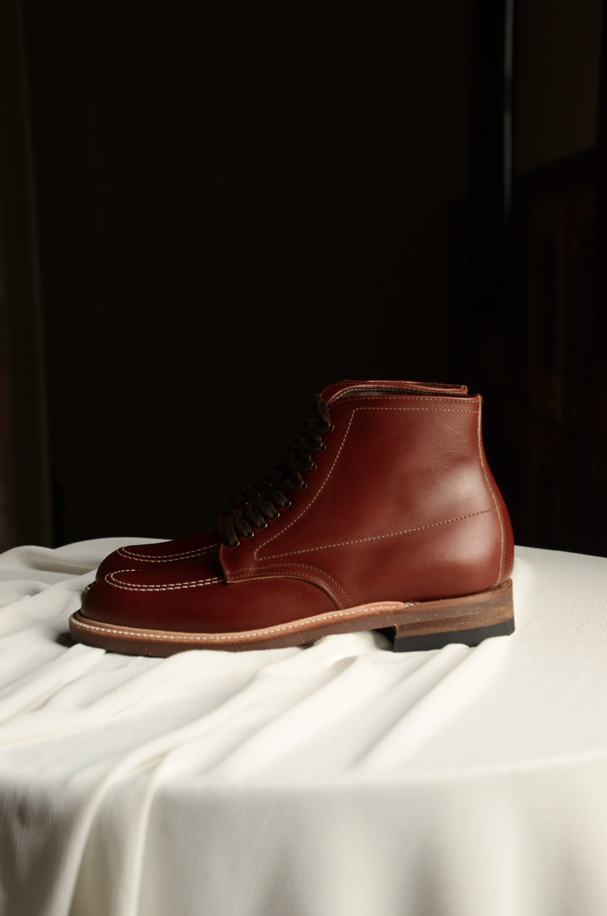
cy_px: 458
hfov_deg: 20.5
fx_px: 1676
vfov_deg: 30.6
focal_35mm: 66
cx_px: 304
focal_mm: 44
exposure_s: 1/100
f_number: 4.8
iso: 640
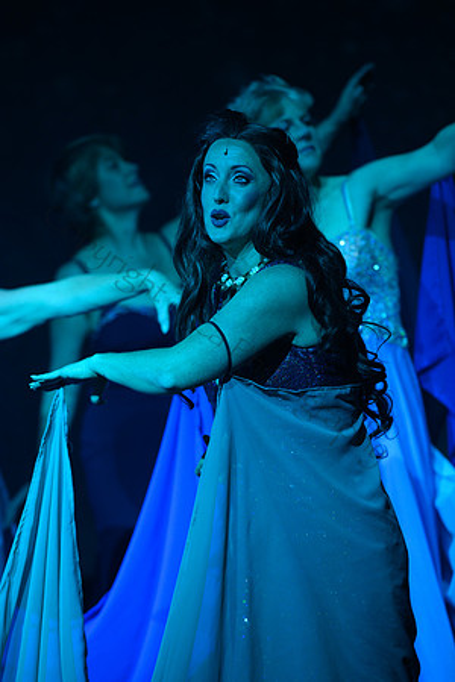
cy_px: 341
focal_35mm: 195
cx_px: 228
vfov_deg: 10.5
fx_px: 3697
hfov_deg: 7.0
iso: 1250
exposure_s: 1/160
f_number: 3.5
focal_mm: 195
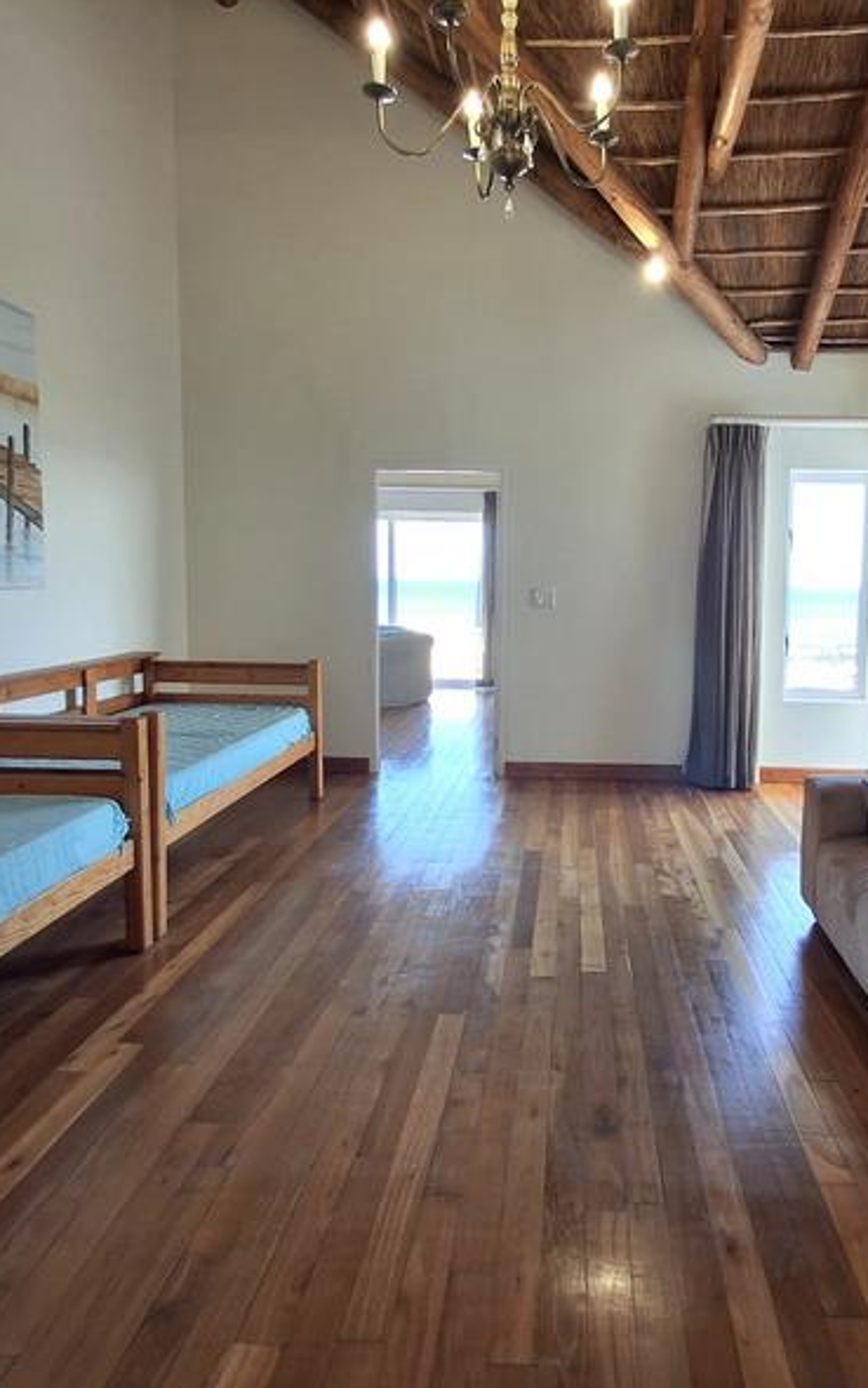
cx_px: 557
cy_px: 685
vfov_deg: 77.1
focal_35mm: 23
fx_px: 870
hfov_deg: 52.3
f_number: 2.2
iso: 40
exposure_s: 1/40
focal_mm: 1.64
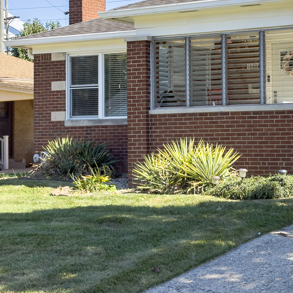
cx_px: 237
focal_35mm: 93
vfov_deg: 18.6
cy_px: 94
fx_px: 891
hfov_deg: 18.5
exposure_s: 1/2900
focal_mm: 6.76
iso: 64
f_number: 1.8
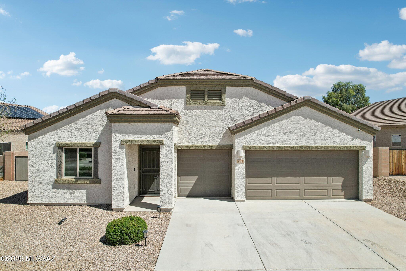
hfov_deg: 78.6
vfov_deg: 57.2
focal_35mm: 22
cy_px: 136
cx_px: 203
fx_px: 248
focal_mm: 8.4
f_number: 2.8
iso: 130
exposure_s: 1/500
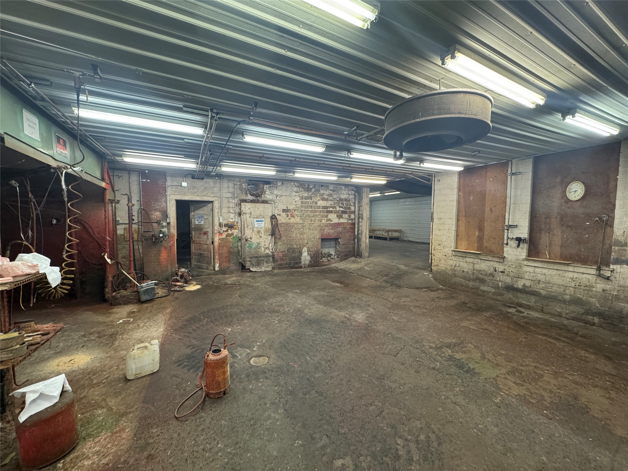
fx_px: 254
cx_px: 314
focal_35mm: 14
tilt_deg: -4.9
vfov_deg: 85.7
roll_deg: -0.4
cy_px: 236
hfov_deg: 102.1
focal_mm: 2.22
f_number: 2.2
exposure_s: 1/120
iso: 320
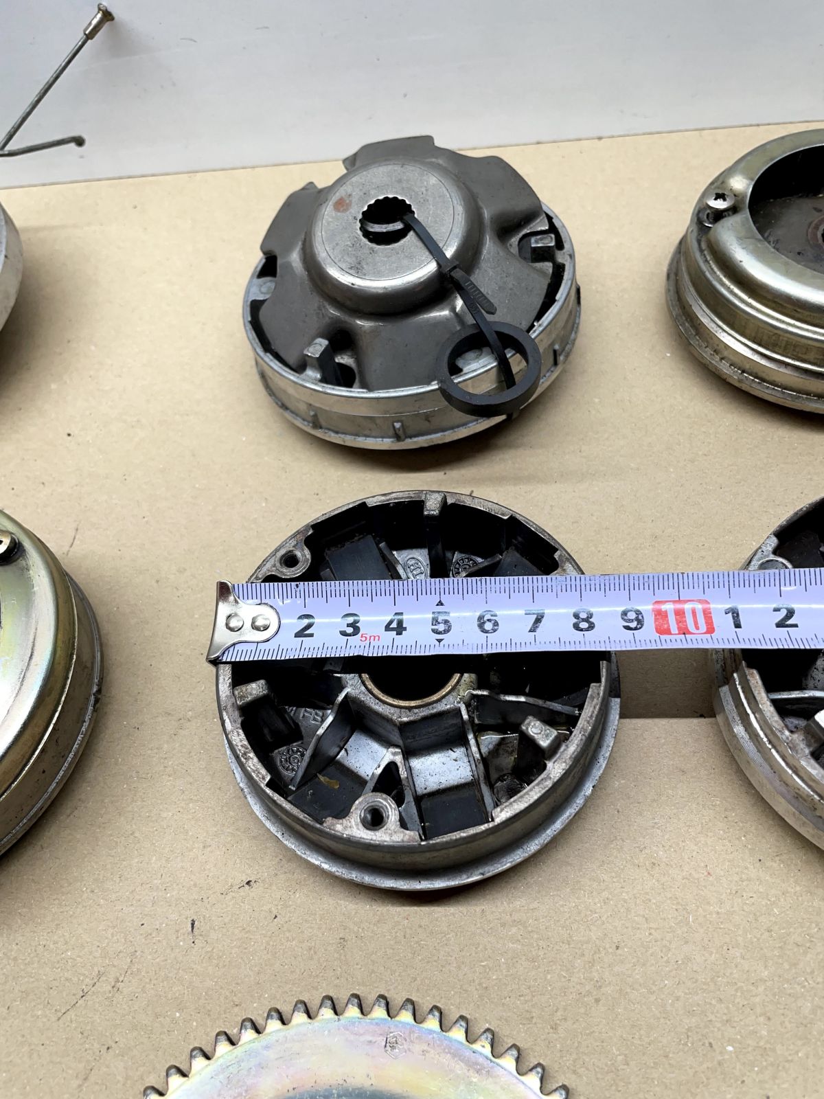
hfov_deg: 53.1
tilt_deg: -57.3
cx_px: 412
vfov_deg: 67.3
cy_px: 550
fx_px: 825
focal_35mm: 26
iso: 64
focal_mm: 4.2
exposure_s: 1/100
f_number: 1.6
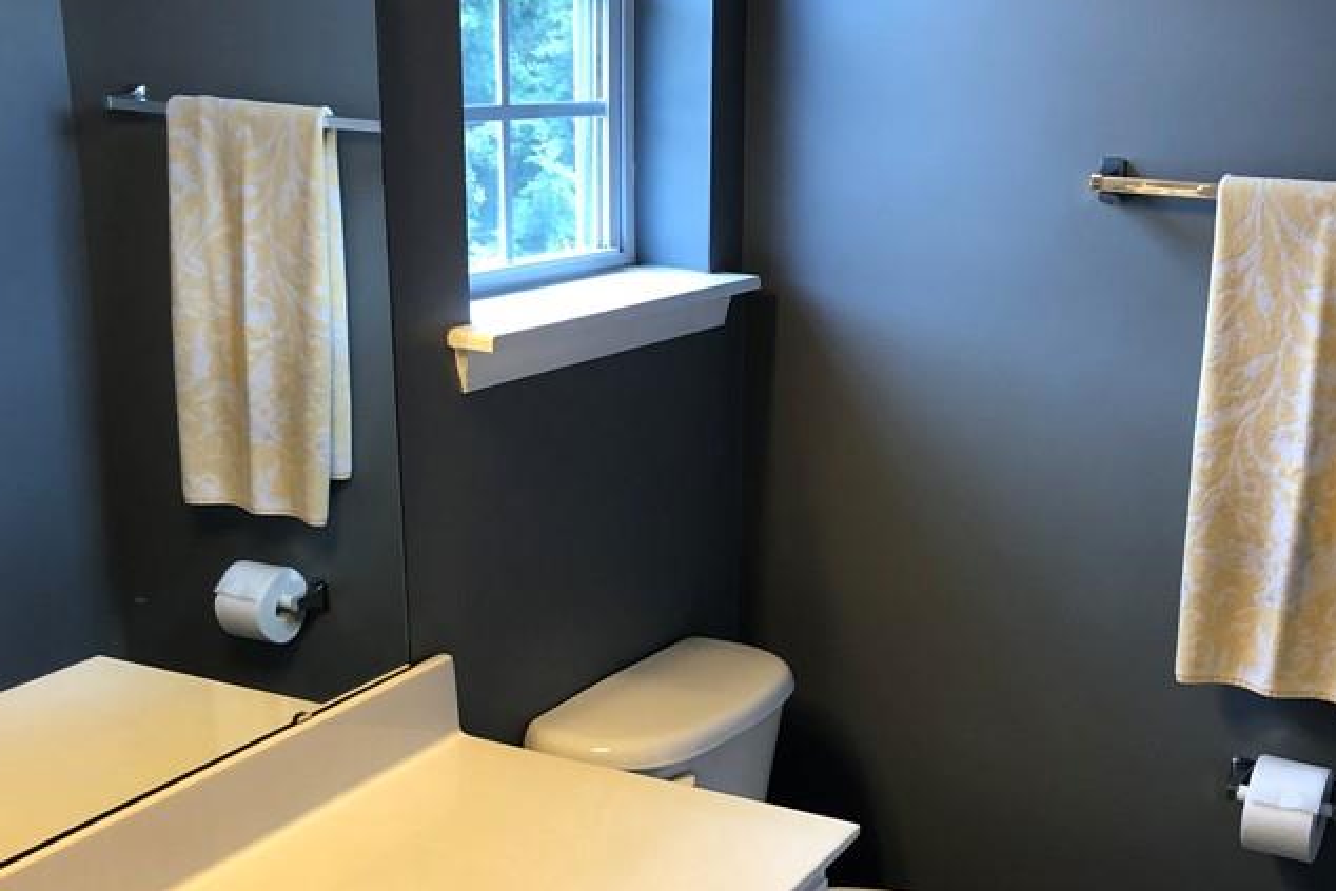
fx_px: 1745
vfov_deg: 28.2
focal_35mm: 47
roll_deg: -1.7
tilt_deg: -22.9
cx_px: 843
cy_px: 691
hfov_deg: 41.6
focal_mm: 3.99
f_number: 1.8
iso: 25
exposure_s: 1/30
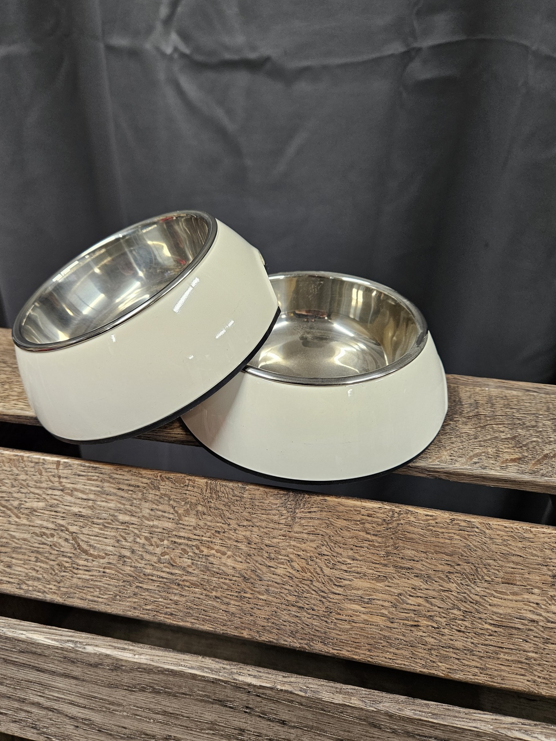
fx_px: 557
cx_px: 248
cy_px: 361
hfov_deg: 53.0
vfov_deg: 67.3
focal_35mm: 26
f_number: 1.8
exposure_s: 1/100
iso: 200
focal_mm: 5.4
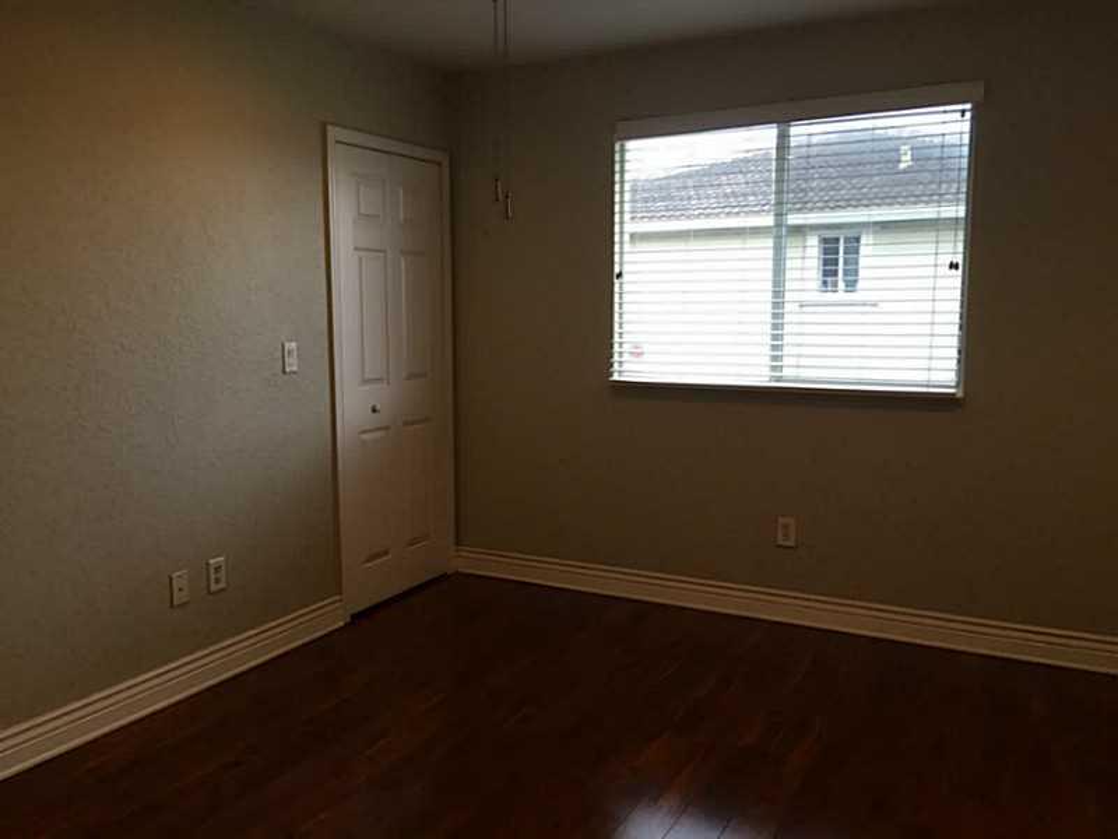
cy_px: 420
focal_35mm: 29
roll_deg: -0.7
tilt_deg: -6.3
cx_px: 559
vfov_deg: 48.2
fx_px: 937
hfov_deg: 61.7
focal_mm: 4.15
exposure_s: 1/30
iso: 32
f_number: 2.2
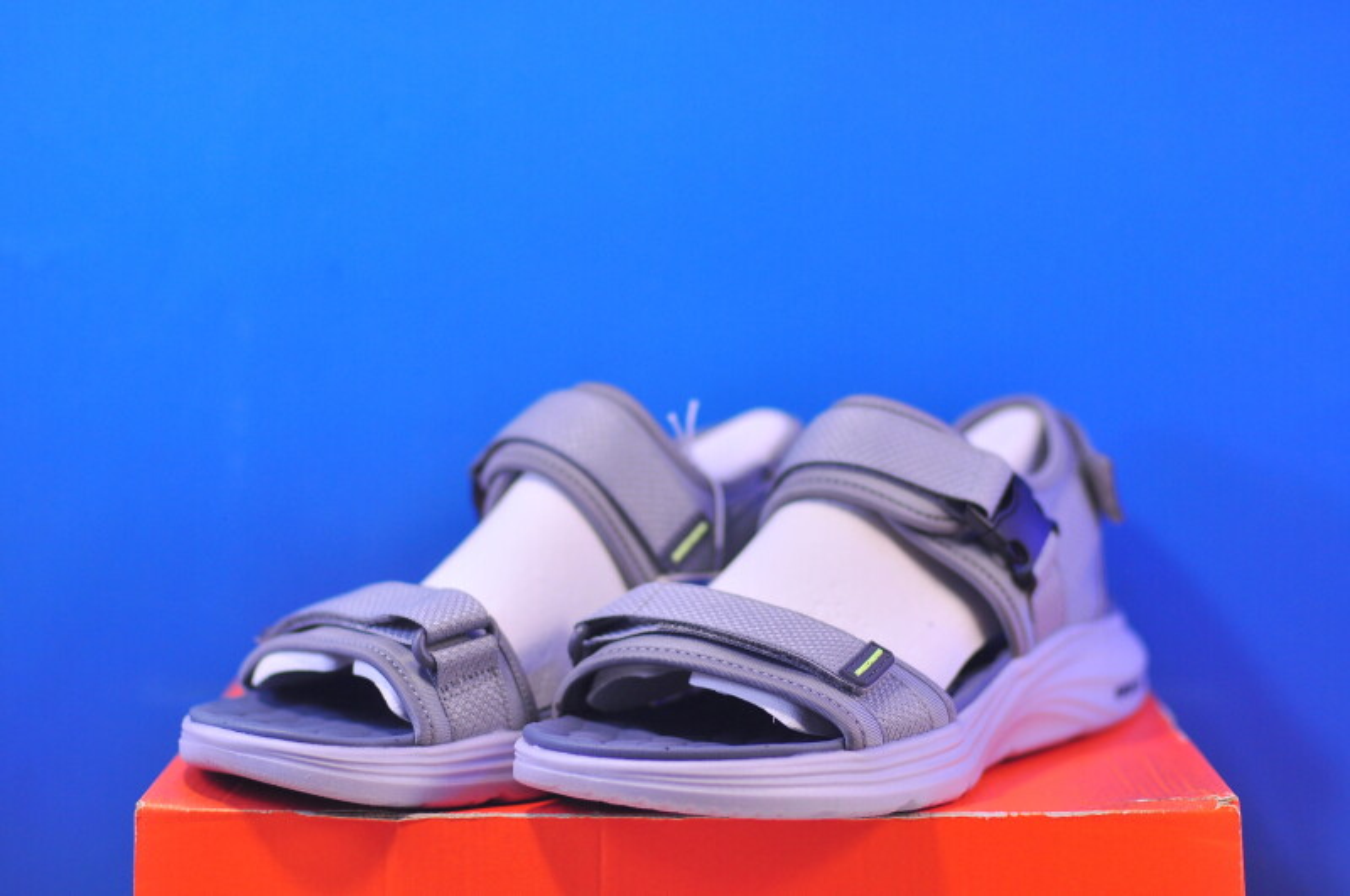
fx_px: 2808
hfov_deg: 27.0
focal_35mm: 75
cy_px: 448
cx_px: 675
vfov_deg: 18.1
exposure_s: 1/320
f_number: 2.2
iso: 250
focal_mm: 50
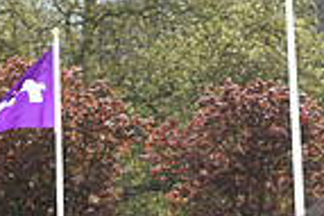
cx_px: 446
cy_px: 346
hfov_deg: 4.8
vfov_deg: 3.2
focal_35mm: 427
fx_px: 3839
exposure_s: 1/1250
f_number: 5
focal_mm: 105
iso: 250
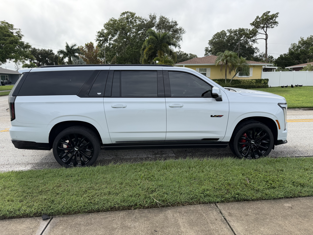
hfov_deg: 71.6
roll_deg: +0.8
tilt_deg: -10.6
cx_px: 156
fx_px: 217
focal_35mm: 24
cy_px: 118
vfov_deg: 56.8
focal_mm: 6.76
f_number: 1.78
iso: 100
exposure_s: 1/3021
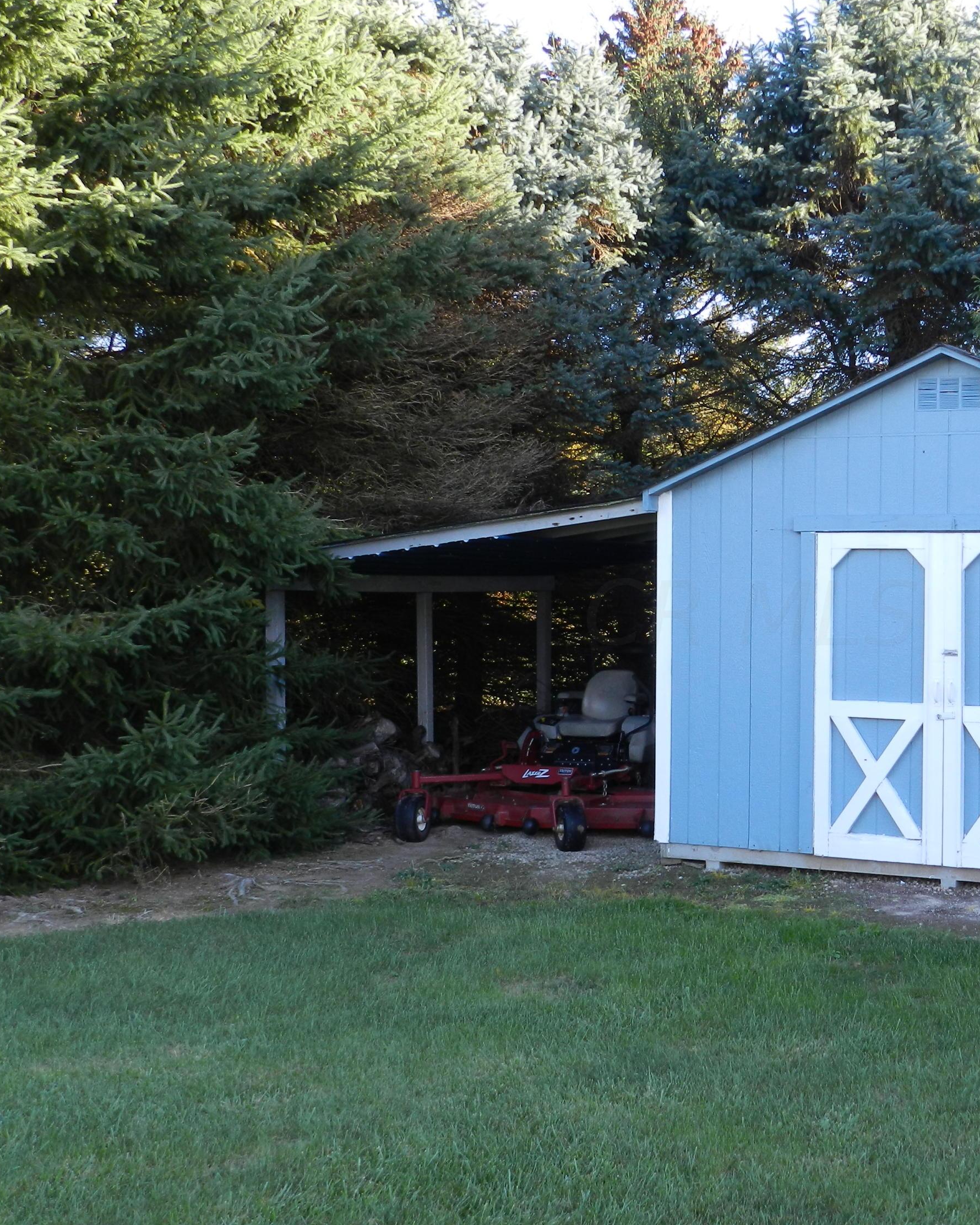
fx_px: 1813
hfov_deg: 29.7
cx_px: 752
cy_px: 612
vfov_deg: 37.3
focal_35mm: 50
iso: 160
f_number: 4
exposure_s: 1/125
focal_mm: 6.7
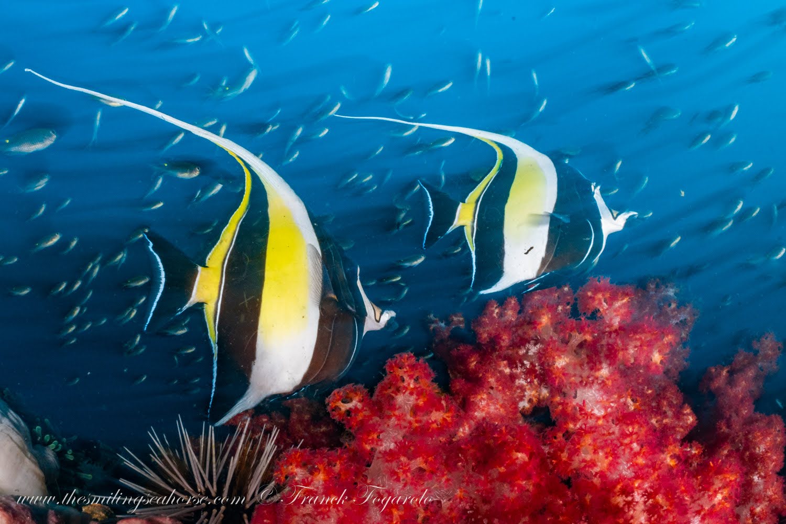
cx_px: 300
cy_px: 262
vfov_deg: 12.3
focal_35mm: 111
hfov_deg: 18.3
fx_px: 2430
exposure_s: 1/2.5
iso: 640
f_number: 25
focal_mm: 60
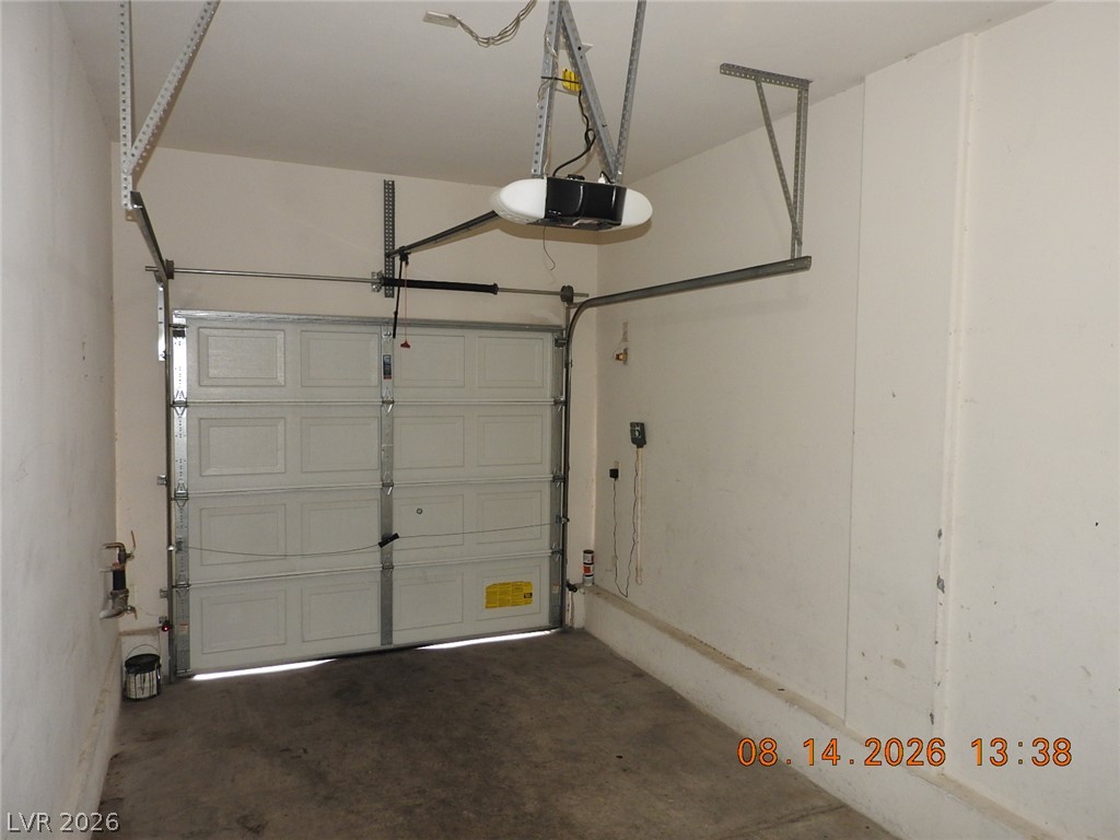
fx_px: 777
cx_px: 560
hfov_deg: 71.6
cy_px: 420
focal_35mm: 24
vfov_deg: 56.8
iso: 200
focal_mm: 4.3
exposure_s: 1/30
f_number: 3.3
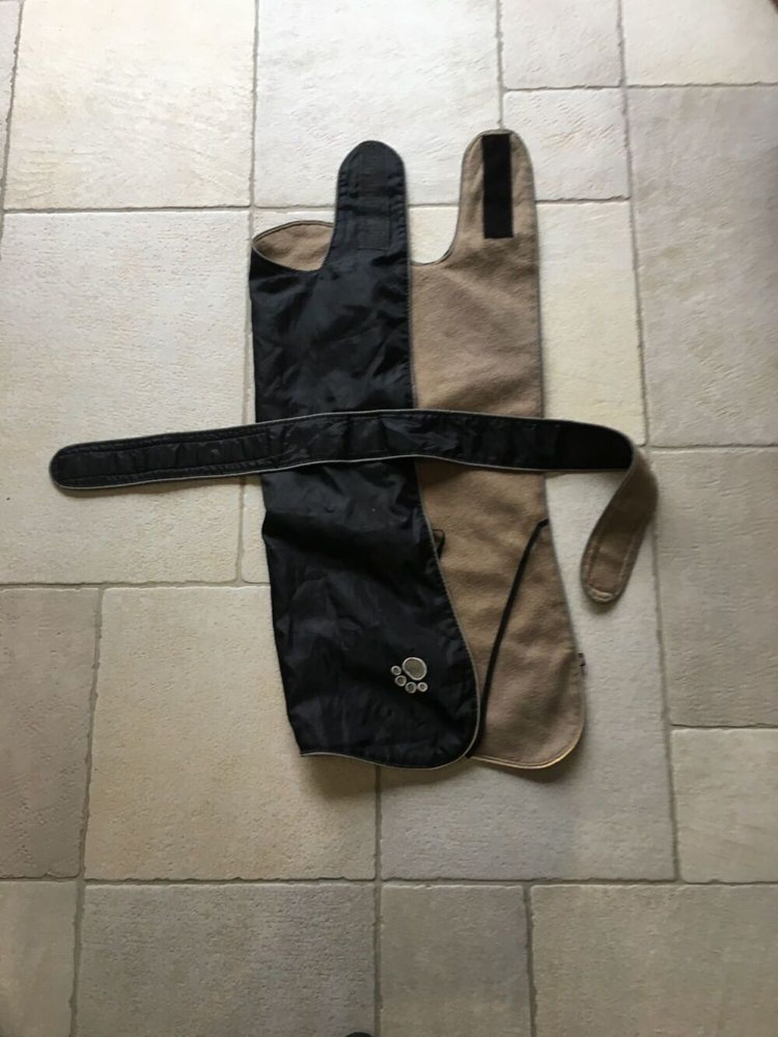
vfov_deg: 61.7
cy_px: 518
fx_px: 869
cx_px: 389
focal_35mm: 29
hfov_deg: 48.2
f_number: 2.2
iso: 64
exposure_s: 1/33
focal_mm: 4.15
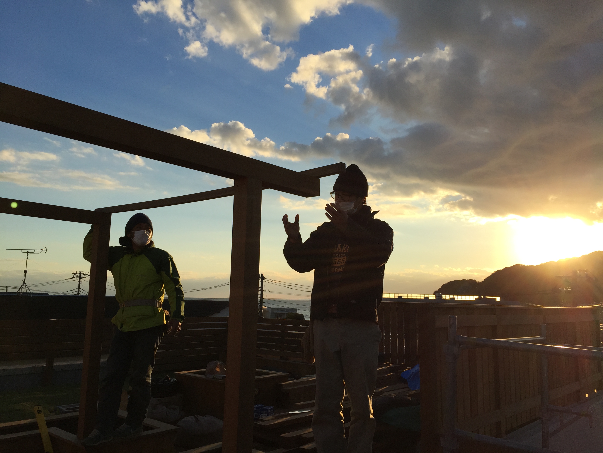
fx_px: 505
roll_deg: -1.5
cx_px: 302
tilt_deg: +8.2
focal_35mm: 29
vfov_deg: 48.2
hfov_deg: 61.7
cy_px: 226
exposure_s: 1/2639
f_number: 2.2
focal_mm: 4.15
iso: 32
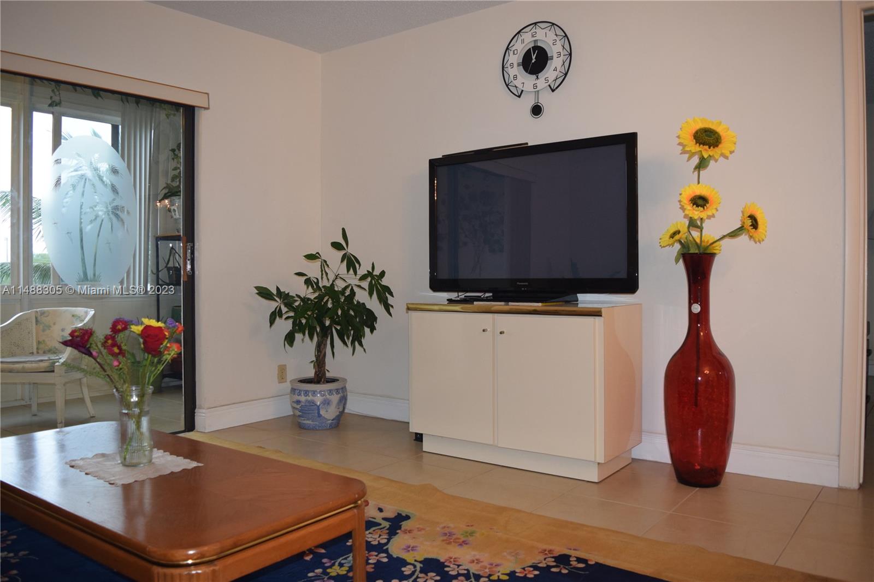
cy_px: 291
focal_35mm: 27
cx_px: 437
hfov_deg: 67.4
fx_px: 655
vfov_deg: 47.9
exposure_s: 1/80
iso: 800
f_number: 4.5
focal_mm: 18
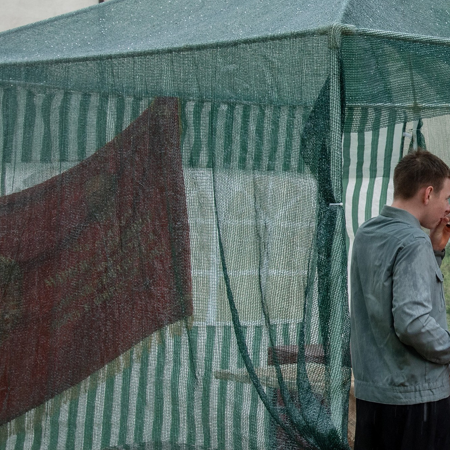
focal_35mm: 114
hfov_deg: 14.8
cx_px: 548
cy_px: 212
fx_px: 1677
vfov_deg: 15.3
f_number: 6.3
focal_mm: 44
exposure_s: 1/160
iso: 500
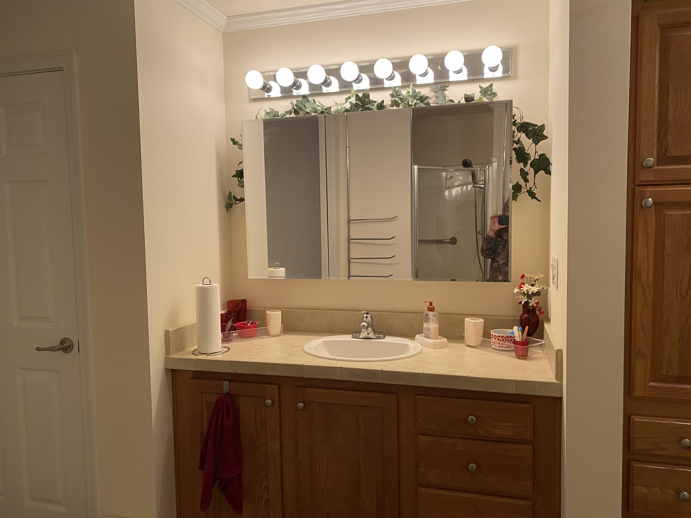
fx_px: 519
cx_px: 346
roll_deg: +1.1
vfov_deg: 53.1
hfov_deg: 67.3
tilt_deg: -4.4
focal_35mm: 26
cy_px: 259
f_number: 1.8
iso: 160
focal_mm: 4.25
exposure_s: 1/60
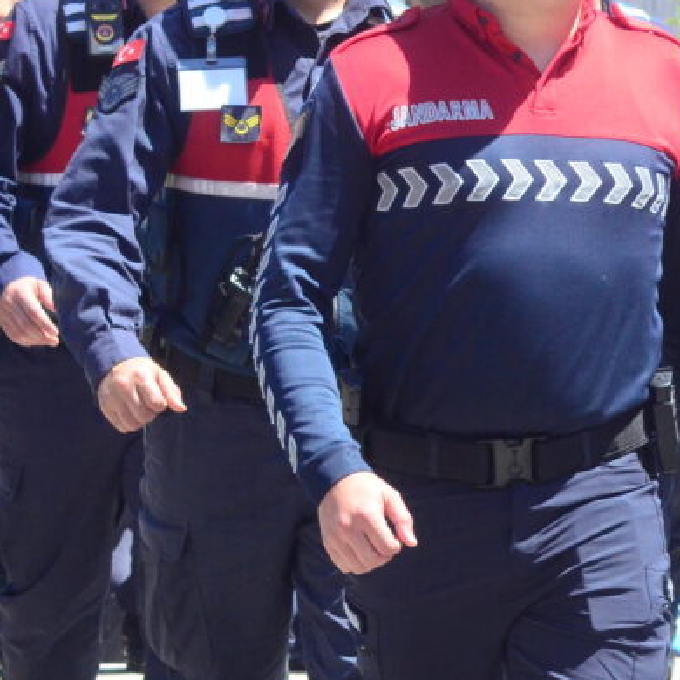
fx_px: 6490
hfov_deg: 5.9
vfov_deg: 6.0
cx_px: 1114
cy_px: 173
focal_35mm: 292
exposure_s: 1/1000
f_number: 8
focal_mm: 70
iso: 1600
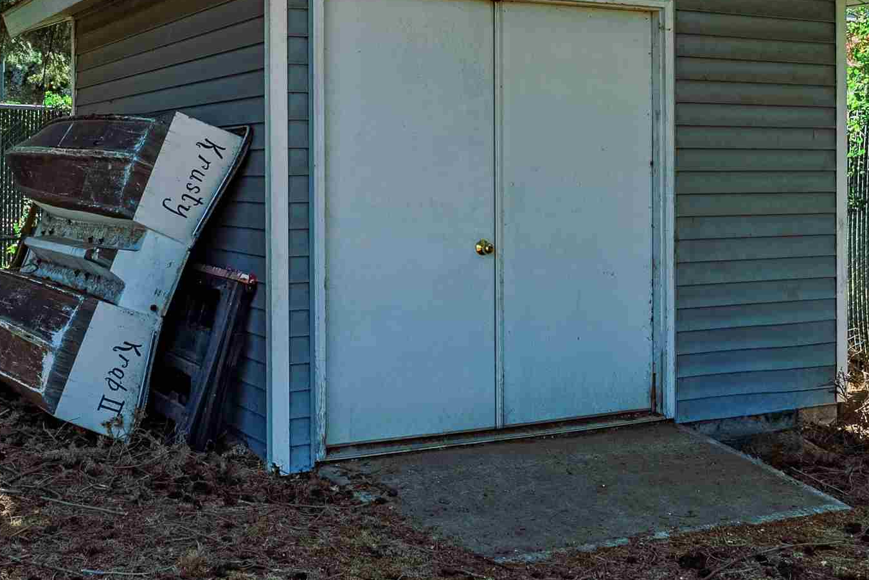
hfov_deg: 39.6
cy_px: 178
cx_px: 443
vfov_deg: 26.8
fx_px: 1208
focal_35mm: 50
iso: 400
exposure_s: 1/2500
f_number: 8
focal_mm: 22
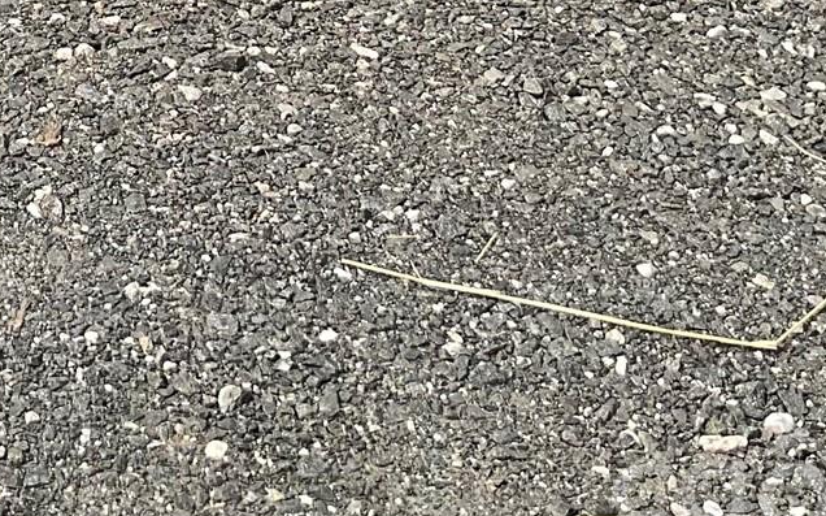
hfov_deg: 20.5
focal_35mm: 99
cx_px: 65
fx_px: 2228
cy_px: -406
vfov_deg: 12.1
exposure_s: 1/1626
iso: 16
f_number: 1.8
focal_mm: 3
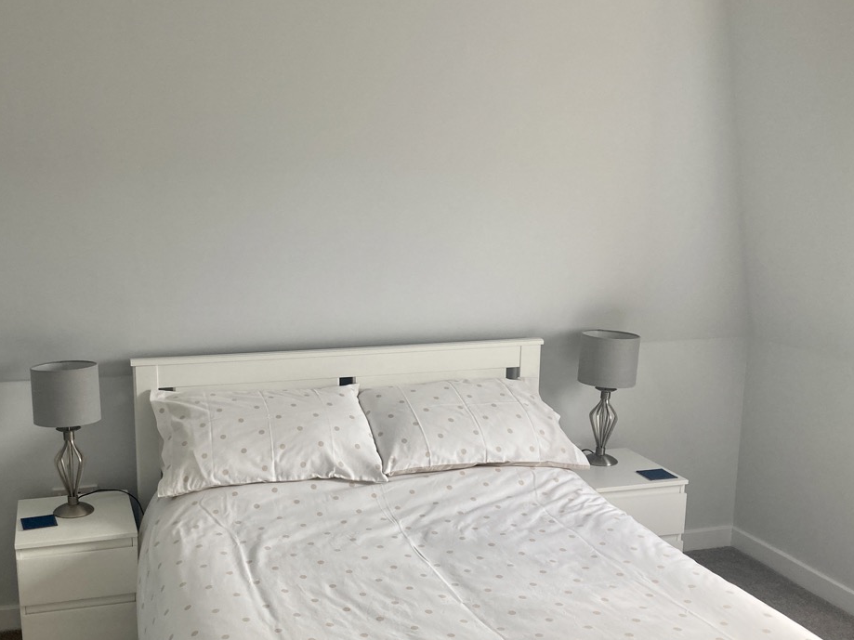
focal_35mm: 39
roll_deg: -0.8
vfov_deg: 36.7
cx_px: 322
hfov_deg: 47.4
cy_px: 367
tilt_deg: -11.5
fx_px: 962
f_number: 1.8
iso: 40
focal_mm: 3.99
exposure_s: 1/121
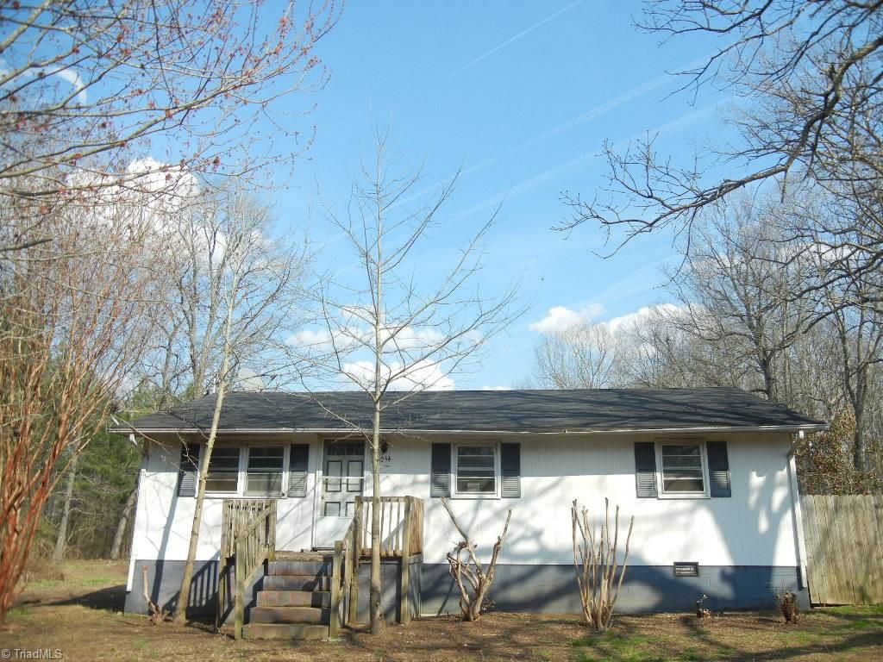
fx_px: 765
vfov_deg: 46.8
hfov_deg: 60.0
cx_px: 442
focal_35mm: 30
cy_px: 331
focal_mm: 5.4
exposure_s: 1/257
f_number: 7
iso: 160
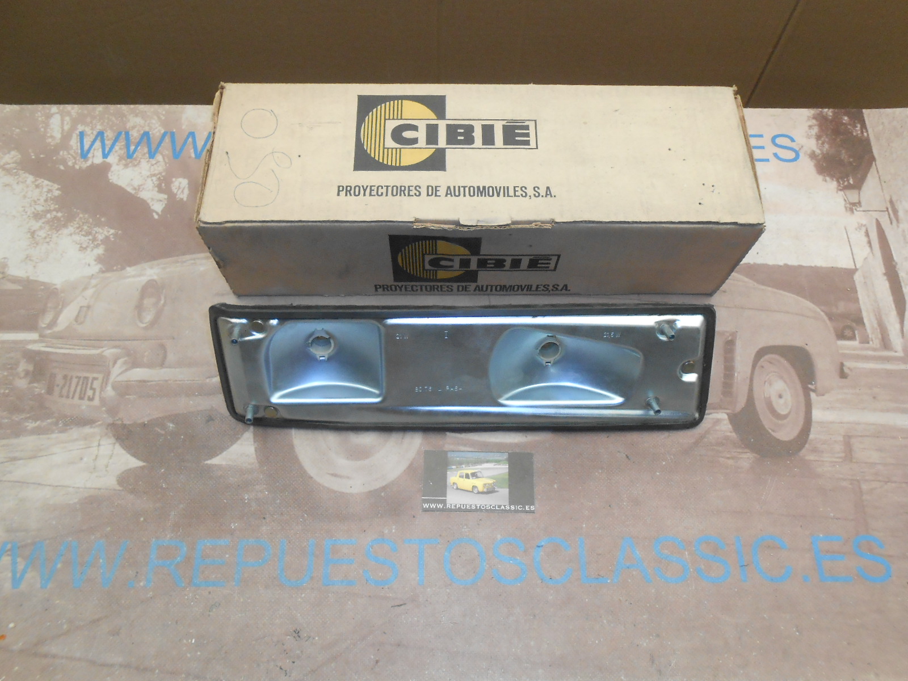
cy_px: 340
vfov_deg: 53.1
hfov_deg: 67.3
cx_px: 454
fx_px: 682
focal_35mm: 26
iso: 250
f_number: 3.5
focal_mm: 4.6
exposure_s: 1/30
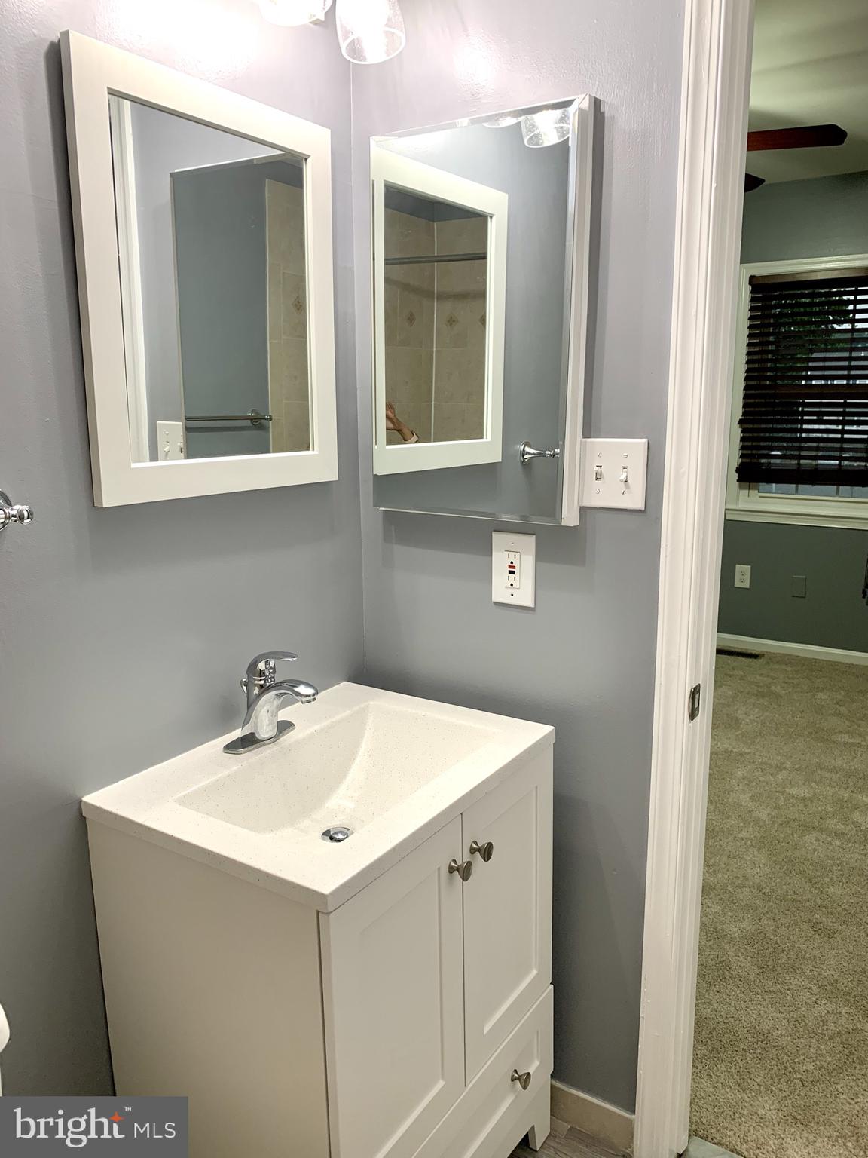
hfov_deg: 53.1
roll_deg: -0.2
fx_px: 869
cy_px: 579
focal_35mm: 26
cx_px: 434
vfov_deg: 67.3
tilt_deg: -11.1
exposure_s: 1/60
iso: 80
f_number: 1.8
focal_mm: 4.25
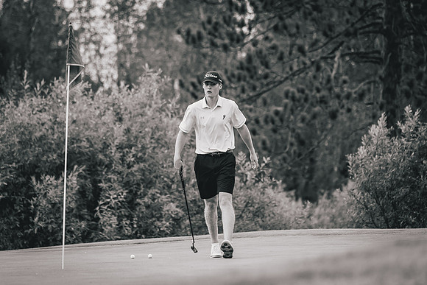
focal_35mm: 229
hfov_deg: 9.0
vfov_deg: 6.0
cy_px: 142
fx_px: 2719
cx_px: 214
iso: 400
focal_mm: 150
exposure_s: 1/400
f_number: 2.8
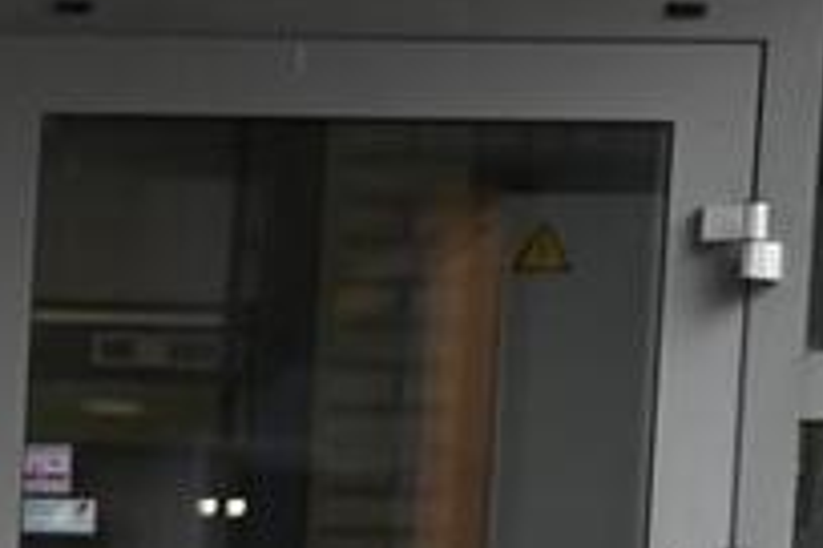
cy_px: 1094
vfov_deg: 4.0
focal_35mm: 340
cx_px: -984
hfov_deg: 5.9
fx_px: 7772
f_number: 2.8
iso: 400
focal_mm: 70
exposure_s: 1/200
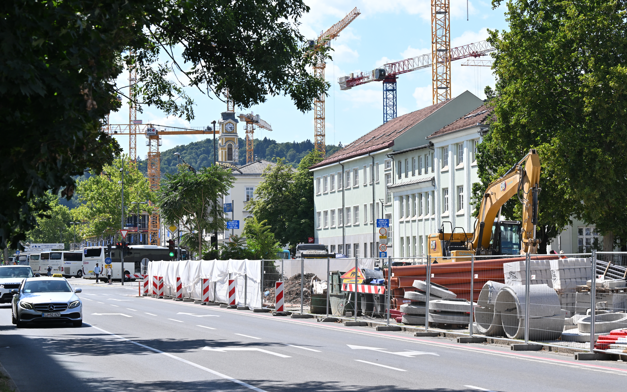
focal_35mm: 93
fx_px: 1589
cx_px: 313
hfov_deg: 22.3
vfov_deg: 14.1
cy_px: 206
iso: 500
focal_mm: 91
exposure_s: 1/1250
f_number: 8
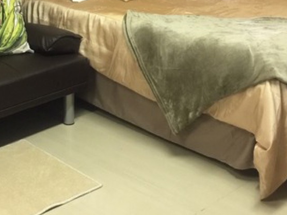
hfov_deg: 26.5
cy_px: -18
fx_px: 605
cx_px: 93
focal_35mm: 73
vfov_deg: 19.4
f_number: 2.2
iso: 100
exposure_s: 1/17
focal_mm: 4.15
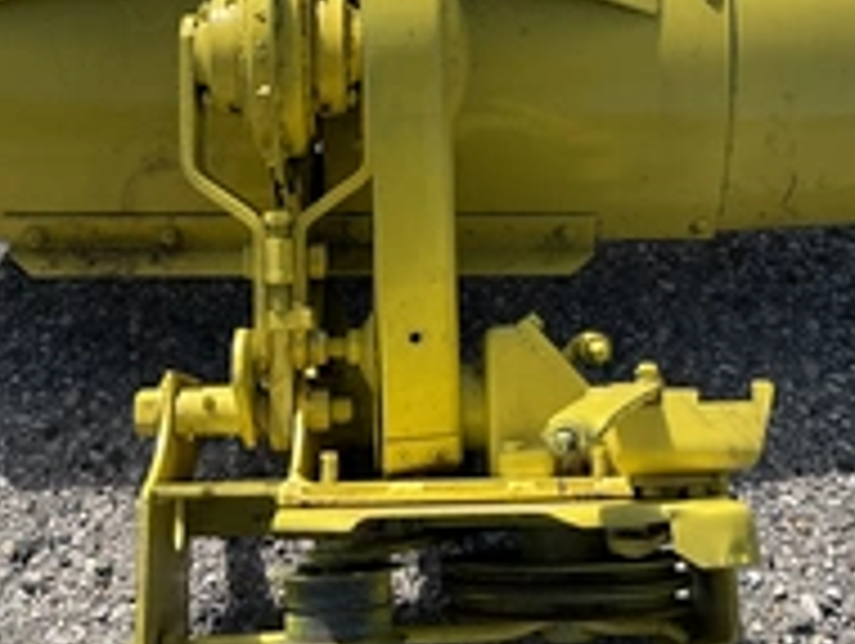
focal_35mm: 61
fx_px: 1509
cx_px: 423
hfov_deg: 31.6
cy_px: 131
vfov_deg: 23.7
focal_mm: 3
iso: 25
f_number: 1.8
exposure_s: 1/1534
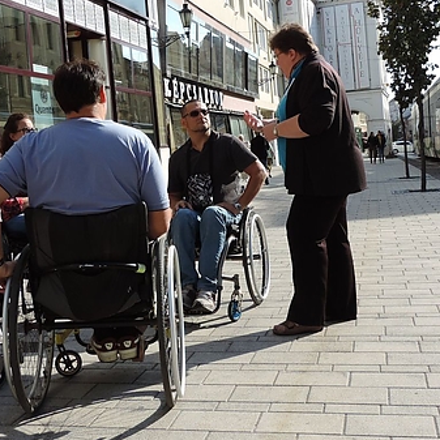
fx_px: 748
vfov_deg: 32.7
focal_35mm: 52
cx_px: 192
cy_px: 177
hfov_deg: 32.7
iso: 80
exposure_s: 1/640
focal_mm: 5.3
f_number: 3.1
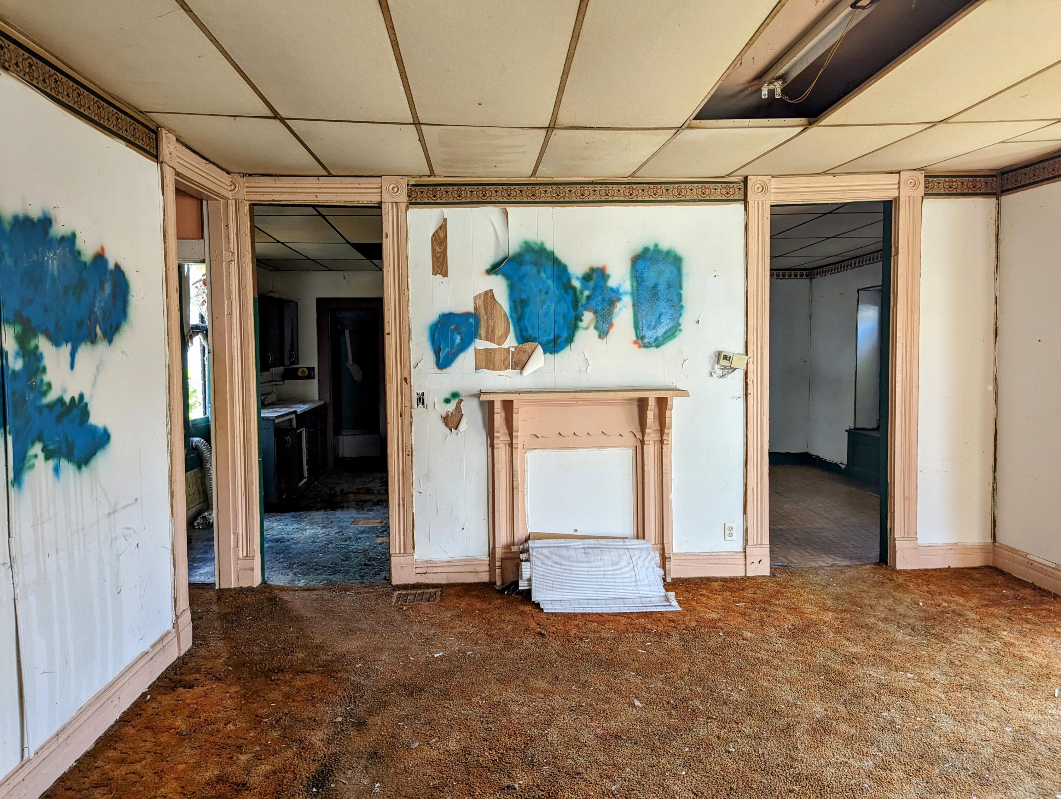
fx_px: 737
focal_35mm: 24
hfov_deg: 71.5
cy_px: 400
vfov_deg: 56.9
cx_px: 530
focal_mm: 6.81
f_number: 1.85
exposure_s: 1/231
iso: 194
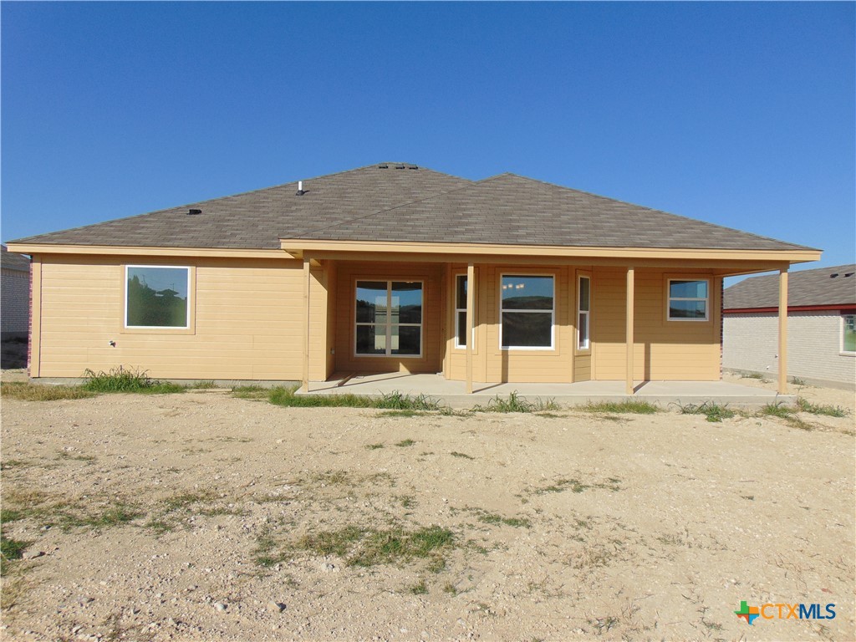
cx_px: 428
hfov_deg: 69.4
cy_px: 321
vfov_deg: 54.9
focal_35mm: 25
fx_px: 618
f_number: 7.7
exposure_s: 1/400
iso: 80
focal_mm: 4.5
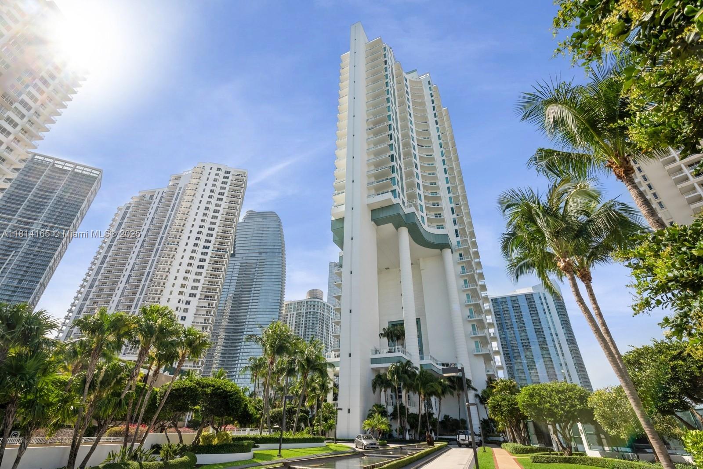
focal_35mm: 16
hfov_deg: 96.7
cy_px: 234
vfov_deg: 73.7
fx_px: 312
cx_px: 352
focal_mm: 16
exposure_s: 1/250
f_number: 10
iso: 200
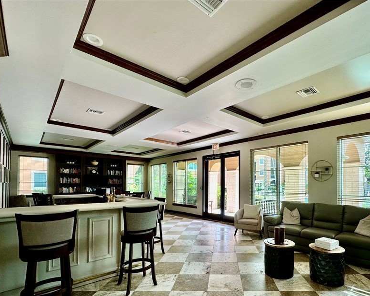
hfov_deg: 85.1
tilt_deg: +1.1
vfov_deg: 72.8
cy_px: 182
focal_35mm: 18
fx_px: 197
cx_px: 225
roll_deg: -0.7
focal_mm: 2.22
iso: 100
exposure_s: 1/120
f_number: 2.2
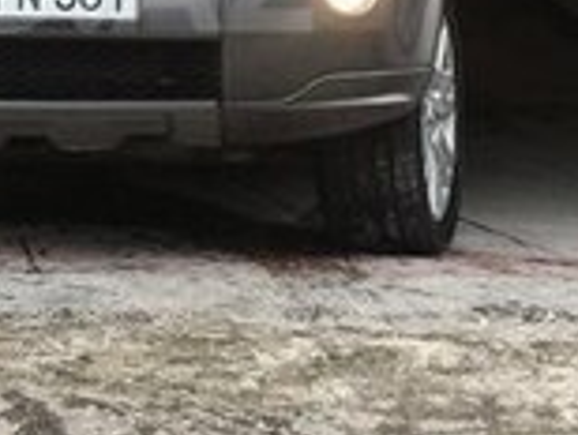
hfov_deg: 15.4
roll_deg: -1.6
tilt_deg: -11.0
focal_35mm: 124
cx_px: -71
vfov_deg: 11.8
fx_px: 2074
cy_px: -24
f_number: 2.2
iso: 25
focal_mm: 4.15
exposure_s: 1/238
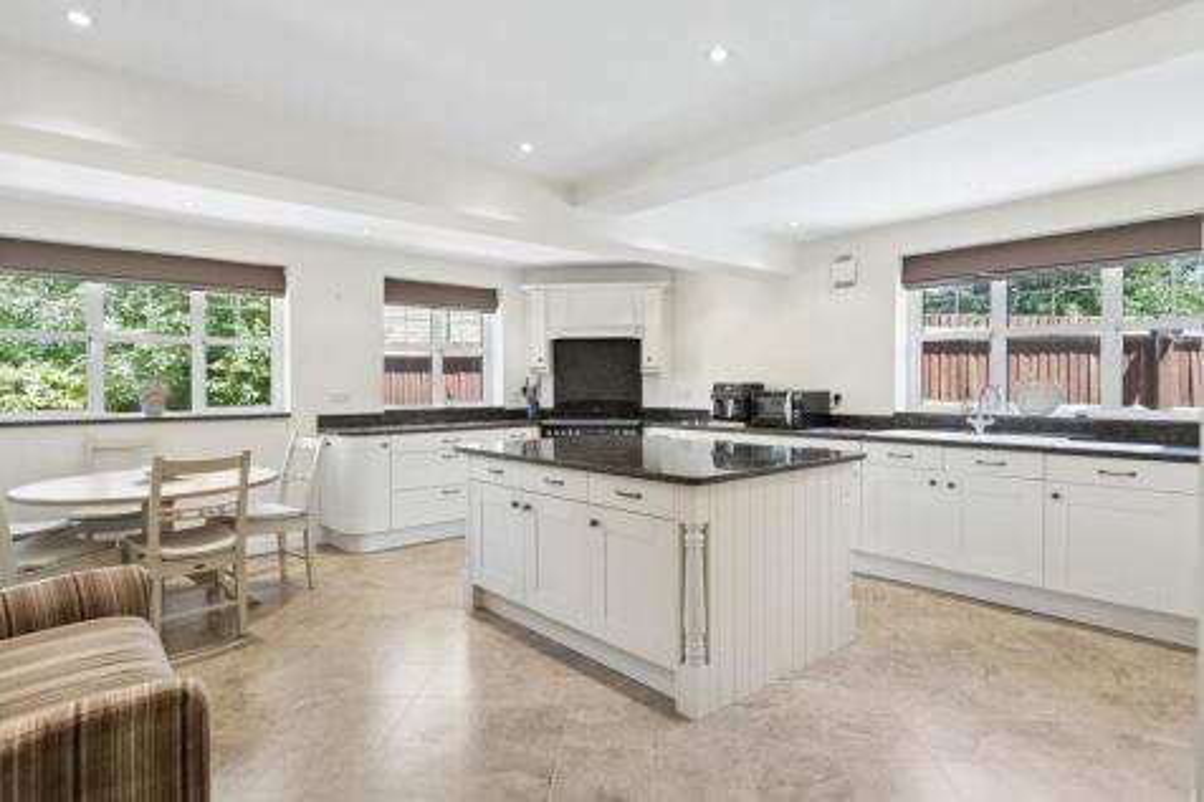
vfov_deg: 64.5
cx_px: 602
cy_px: 401
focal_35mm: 19
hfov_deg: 86.9
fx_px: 635
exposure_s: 1/30
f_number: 8
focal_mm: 19
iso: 640
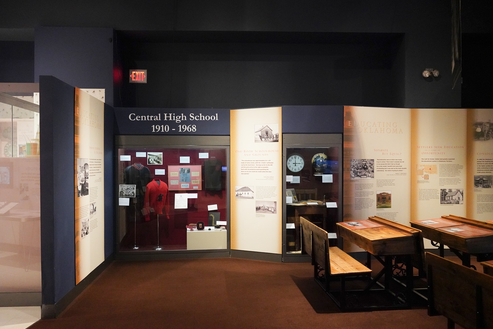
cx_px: 244
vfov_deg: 45.0
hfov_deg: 63.6
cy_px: 166
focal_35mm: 29
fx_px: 397
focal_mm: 28
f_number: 4
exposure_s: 1/100
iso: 8000
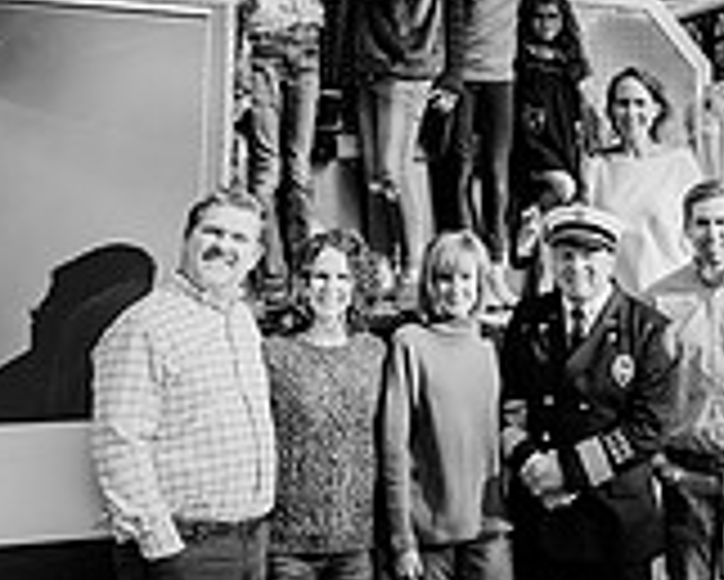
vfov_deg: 23.5
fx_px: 1351
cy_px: 36
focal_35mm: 63
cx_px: 540
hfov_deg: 29.5
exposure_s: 1/640
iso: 100
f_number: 3.5
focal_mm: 24
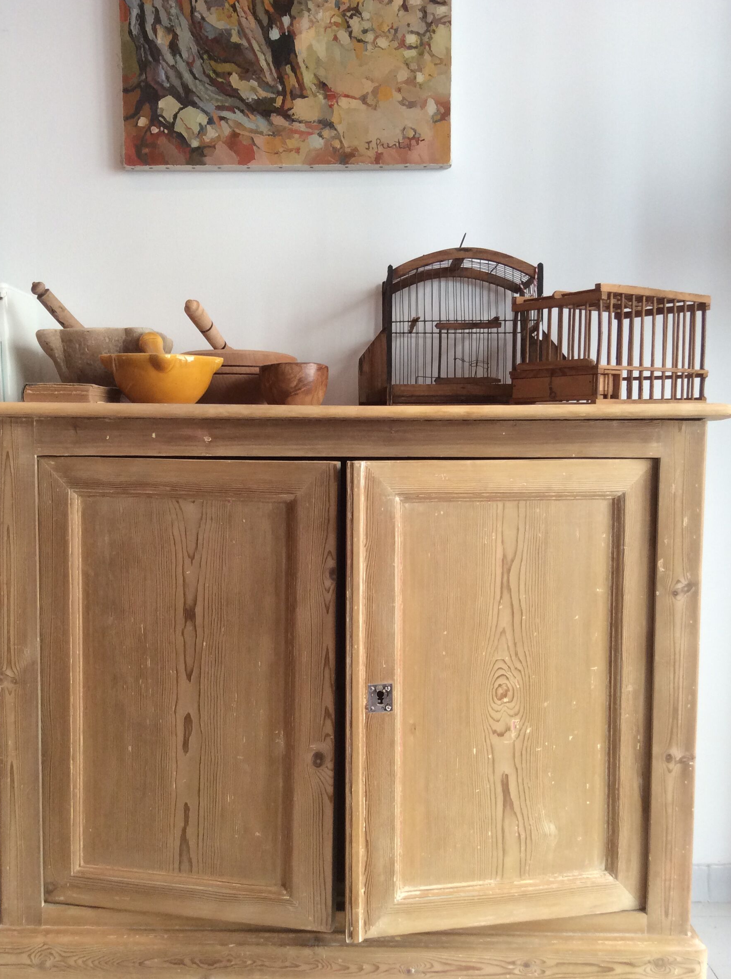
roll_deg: -0.1
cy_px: 524
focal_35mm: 35
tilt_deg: -4.9
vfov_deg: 52.7
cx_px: 351
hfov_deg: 40.6
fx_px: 988
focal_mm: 3.3
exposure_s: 1/100
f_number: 2.4
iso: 64
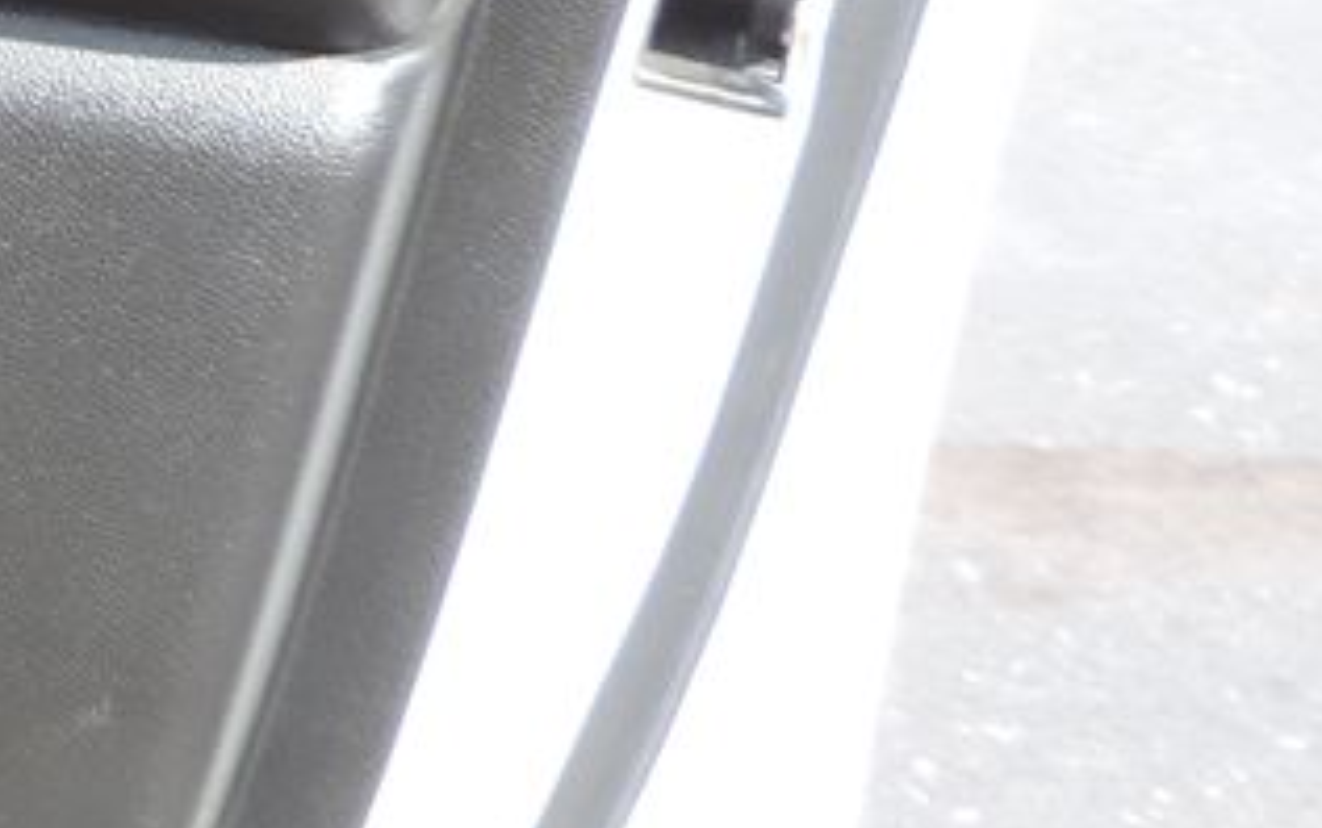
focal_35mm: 103
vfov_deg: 12.5
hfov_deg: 16.7
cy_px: -88
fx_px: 3714
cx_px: -1079
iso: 80
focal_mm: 4.3
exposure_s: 1/200
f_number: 3
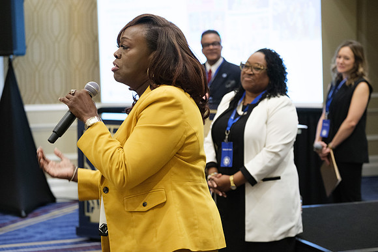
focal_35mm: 81
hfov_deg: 25.1
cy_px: 126
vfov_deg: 16.9
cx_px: 189
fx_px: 851
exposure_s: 1/160
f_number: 2.8
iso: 3200
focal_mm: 54.1
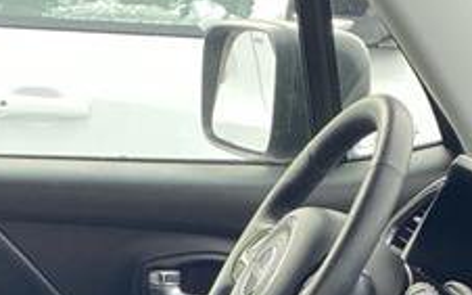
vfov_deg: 9.4
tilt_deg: -24.2
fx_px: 1607
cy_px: 686
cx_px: 8
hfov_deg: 16.4
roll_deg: -0.8
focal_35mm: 125
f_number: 1.8
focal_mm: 4.25
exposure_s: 1/121
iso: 40
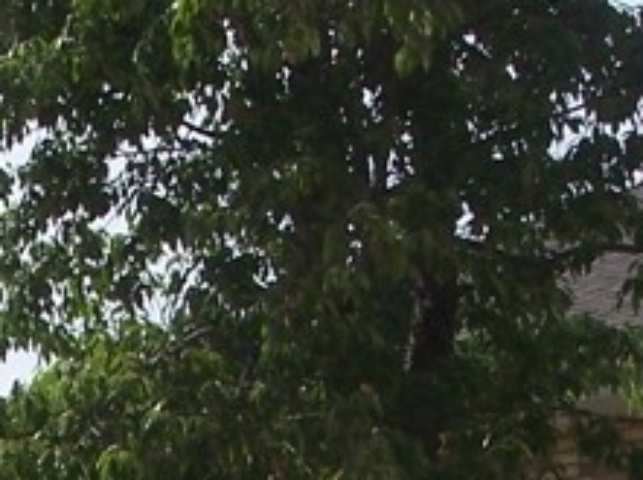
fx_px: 3357
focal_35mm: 181
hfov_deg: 10.6
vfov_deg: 7.9
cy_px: 873
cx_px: -308
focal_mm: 8
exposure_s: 1/500
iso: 100
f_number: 5.6
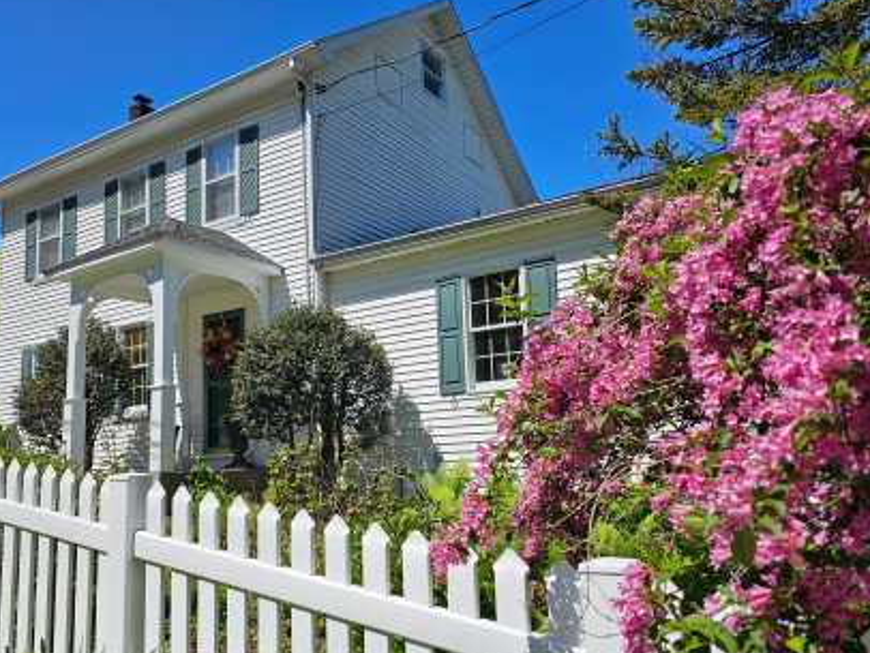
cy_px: 379
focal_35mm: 29
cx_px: 394
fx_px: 729
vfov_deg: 48.1
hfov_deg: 61.5
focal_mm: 6.3
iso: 10
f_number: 1.7
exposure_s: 1/1087
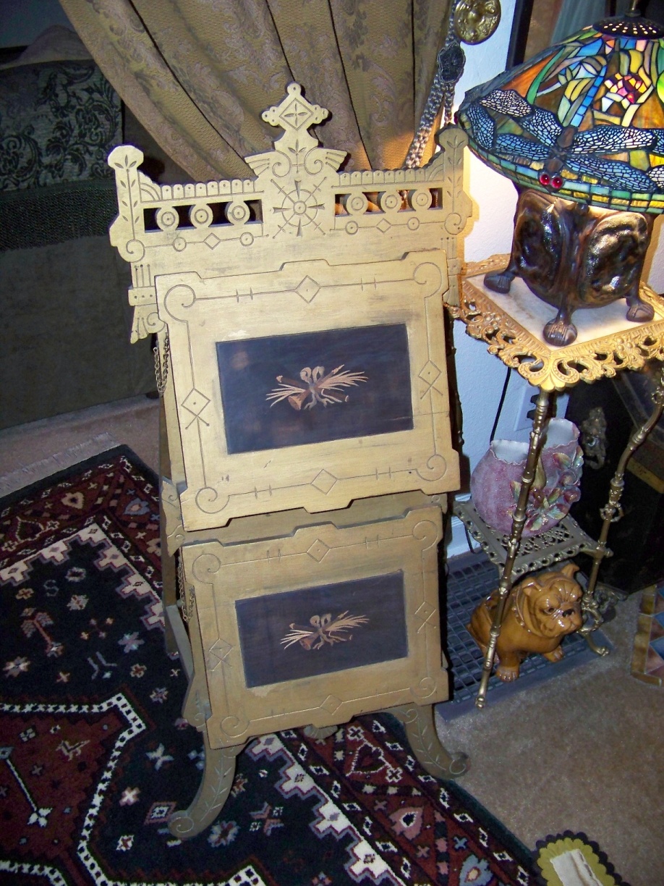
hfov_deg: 39.7
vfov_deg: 51.4
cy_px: 443
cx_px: 332
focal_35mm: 36
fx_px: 921
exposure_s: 1/30
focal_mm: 5.85
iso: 200
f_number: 2.8
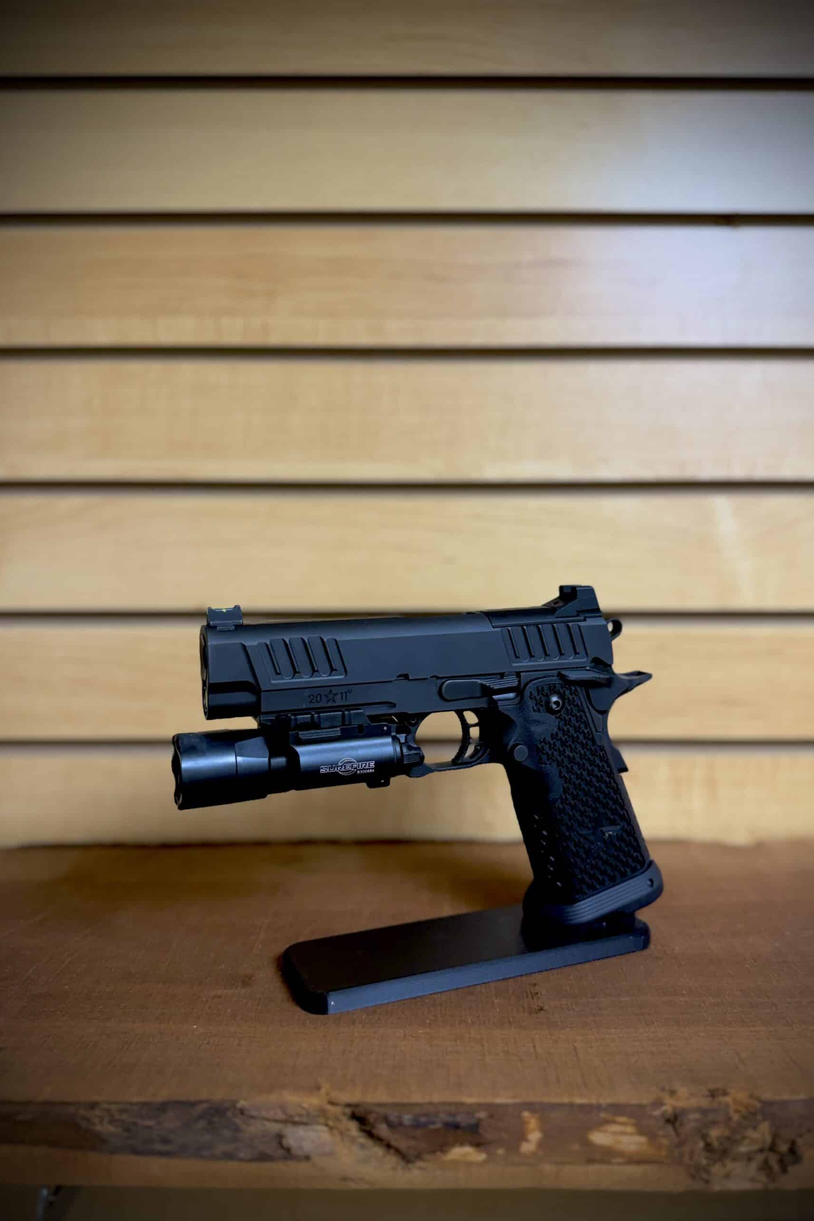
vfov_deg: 71.5
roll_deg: +0.2
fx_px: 848
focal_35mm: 25
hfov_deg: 51.3
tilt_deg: -4.3
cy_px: 610
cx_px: 419
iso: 160
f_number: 1.78
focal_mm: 6.76
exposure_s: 1/120
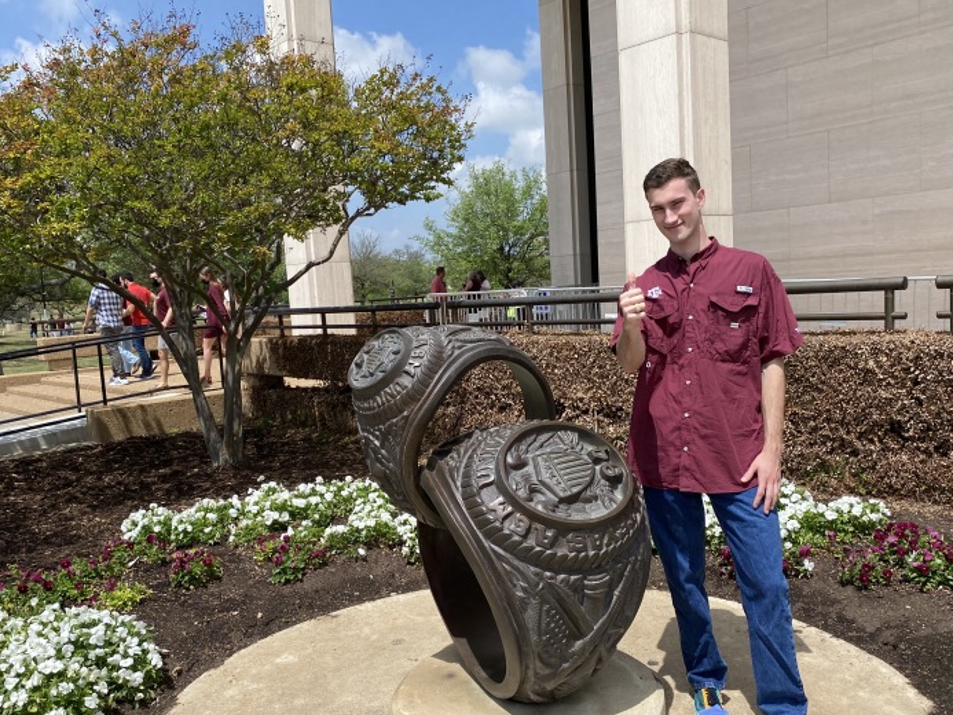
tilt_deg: -5.4
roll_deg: +4.4
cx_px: 455
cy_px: 382
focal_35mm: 30
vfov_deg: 46.8
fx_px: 826
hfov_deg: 59.9
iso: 32
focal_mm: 4.25
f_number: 1.8
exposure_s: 1/3497
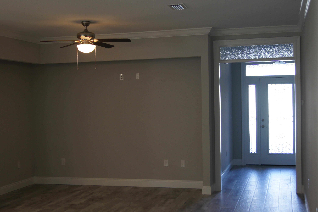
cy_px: 106
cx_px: 159
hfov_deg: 37.9
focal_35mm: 52
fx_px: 464
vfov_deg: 25.8
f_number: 4.5
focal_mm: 35
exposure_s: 1/60
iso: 500
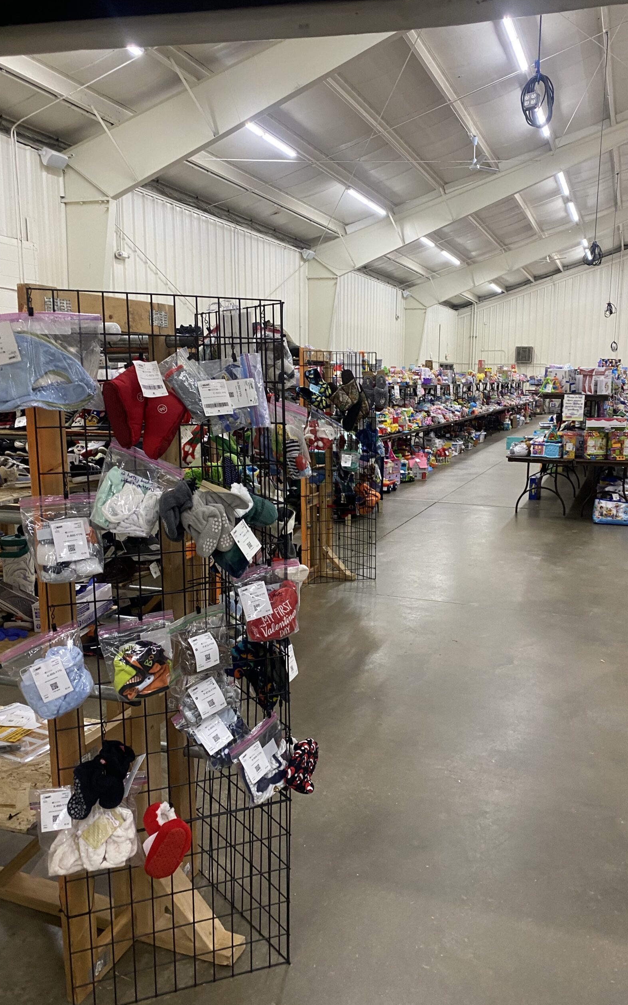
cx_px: 364
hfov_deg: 44.4
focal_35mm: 28
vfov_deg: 66.5
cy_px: 500
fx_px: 767
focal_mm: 4.25
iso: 125
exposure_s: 1/60
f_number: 1.8
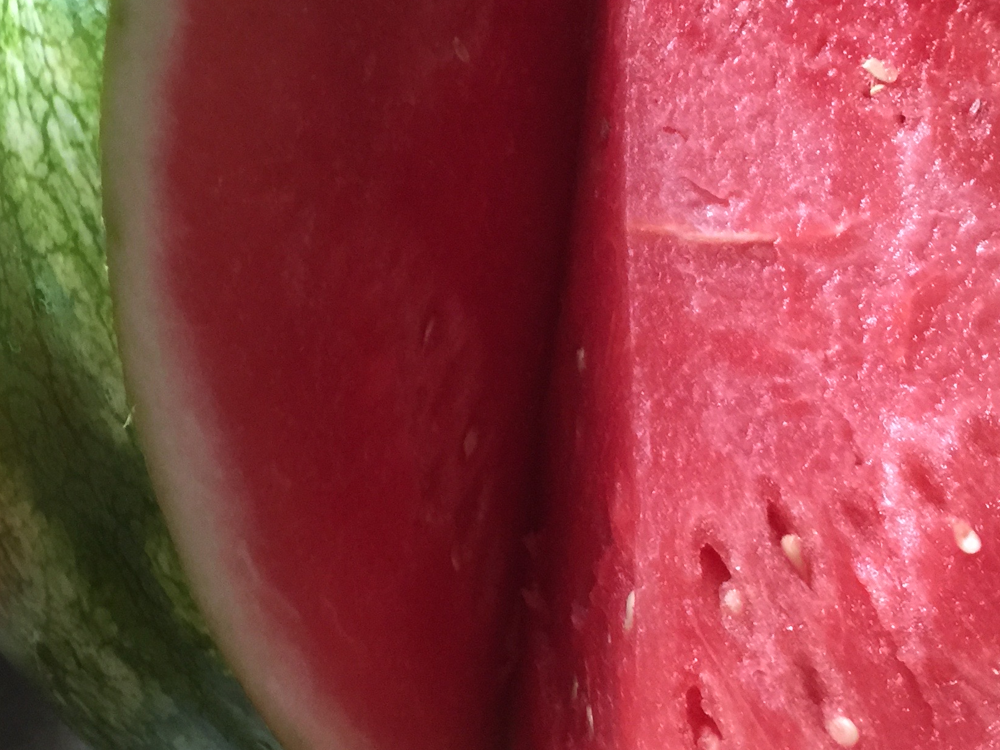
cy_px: 369
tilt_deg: -63.4
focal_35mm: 58
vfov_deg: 25.2
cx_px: 292
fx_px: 1676
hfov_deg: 32.8
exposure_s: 1/15
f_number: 2.2
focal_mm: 4.15
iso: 125
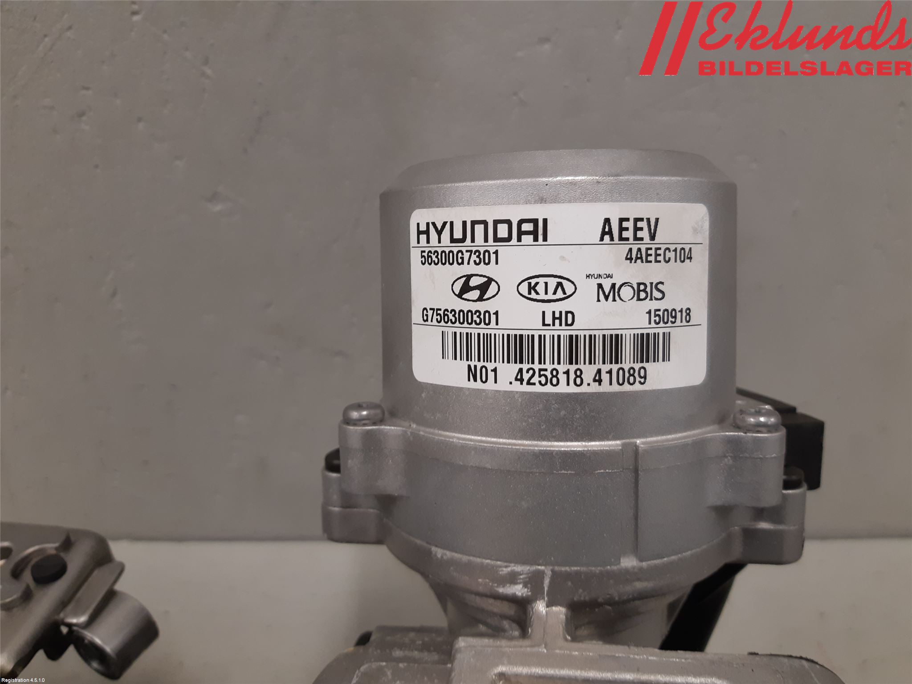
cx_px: 456
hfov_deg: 67.3
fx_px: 685
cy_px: 342
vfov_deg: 53.1
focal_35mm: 26
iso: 100
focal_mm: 3.93
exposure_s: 1/50
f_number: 1.7
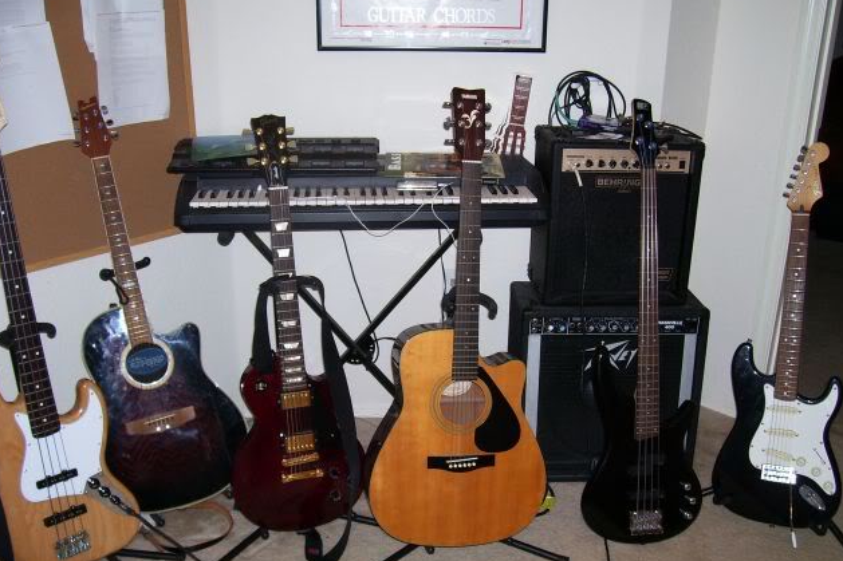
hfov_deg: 53.1
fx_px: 843
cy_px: 300
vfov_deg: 36.8
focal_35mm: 36
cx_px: 422
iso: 80
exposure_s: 1/60
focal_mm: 5.6
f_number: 2.7
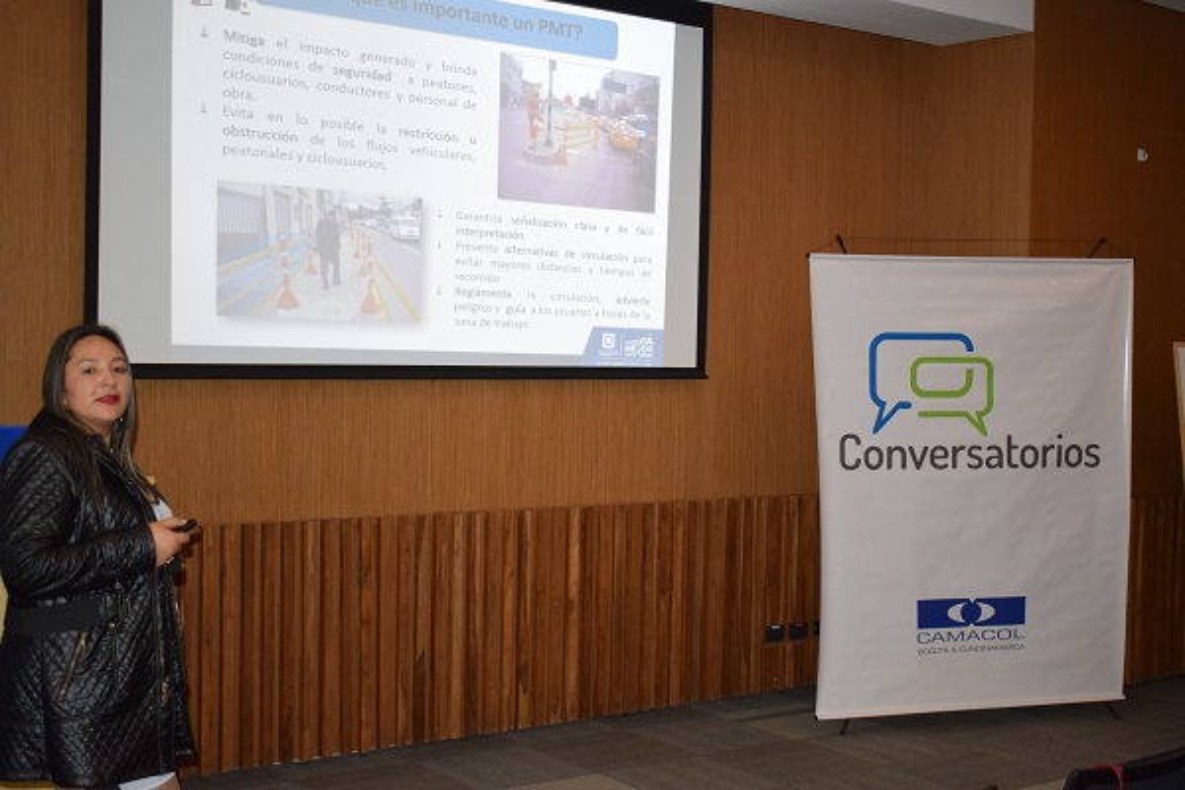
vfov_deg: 28.1
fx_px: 1580
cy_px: 395
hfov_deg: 41.1
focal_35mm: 48
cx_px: 592
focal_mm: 32
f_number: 4.5
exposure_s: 1/60
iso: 2000
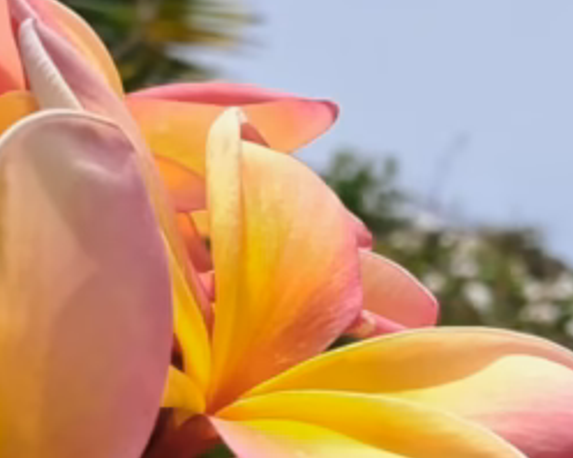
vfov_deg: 14.0
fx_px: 1847
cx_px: 511
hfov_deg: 17.4
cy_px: 407
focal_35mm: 109
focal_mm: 4
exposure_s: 1/753
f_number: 1.8
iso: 50
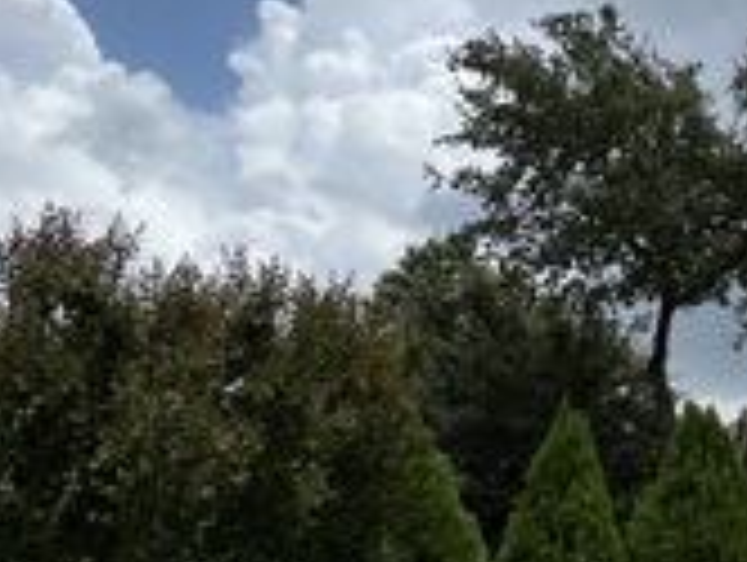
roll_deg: -0.2
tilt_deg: +9.4
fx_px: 1081
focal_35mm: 50
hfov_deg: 30.4
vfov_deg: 29.0
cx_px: 963
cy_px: 378
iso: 32
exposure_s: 1/2273
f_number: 1.8
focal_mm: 1.57
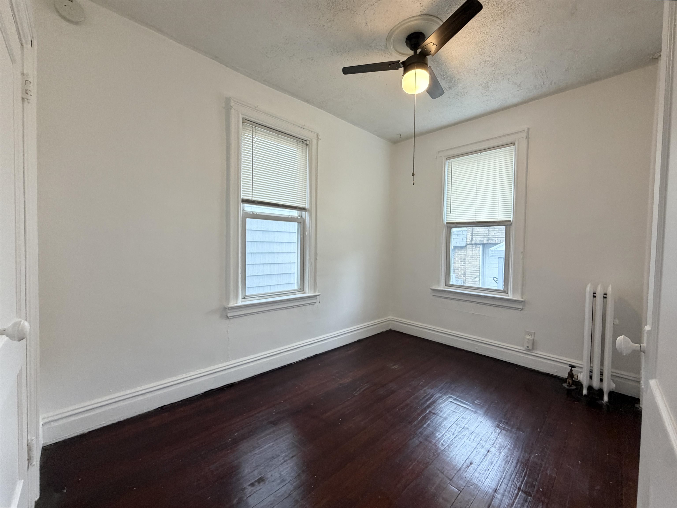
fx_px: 274
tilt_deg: -1.6
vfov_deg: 85.7
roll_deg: +0.0
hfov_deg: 102.1
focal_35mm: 14
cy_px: 254
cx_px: 338
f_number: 2.2
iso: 320
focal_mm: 2.22
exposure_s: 1/60
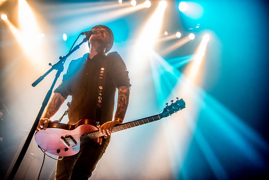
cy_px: 90
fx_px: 254
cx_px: 134
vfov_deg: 38.9
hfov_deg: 55.8
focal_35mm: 34
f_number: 2.8
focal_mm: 34
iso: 2500
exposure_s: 1/80
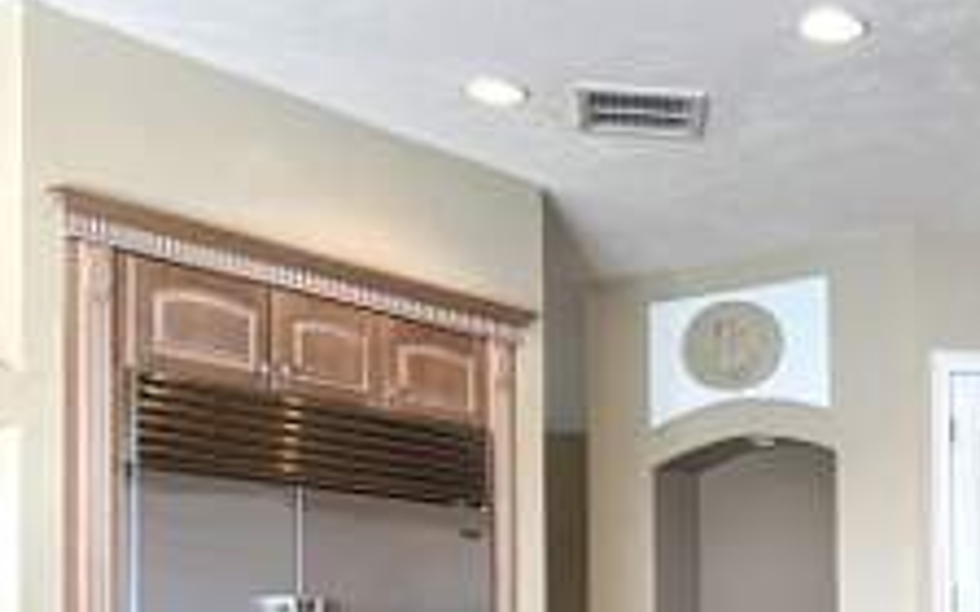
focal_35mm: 59
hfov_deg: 32.2
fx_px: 1576
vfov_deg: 21.1
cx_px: 949
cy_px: 634
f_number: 1.5
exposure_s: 1/120
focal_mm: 5.7
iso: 64
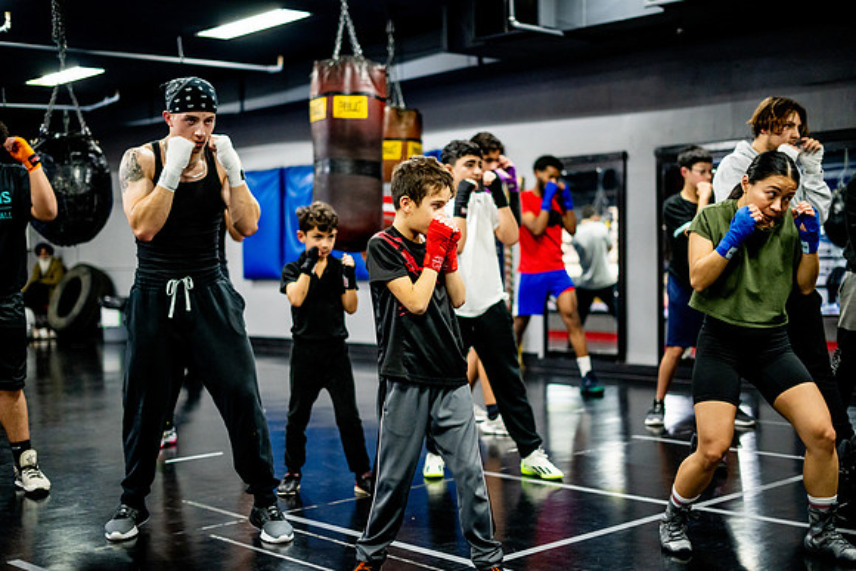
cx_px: 428
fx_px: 1189
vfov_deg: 27.0
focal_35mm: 50
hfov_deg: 39.6
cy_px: 286
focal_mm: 50
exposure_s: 1/500
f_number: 1.8
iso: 4000
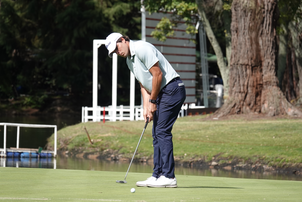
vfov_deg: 3.9
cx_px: 159
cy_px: 103
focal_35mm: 350
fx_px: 2936
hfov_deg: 5.9
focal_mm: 117.29
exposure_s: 1/1000
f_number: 4
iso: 160
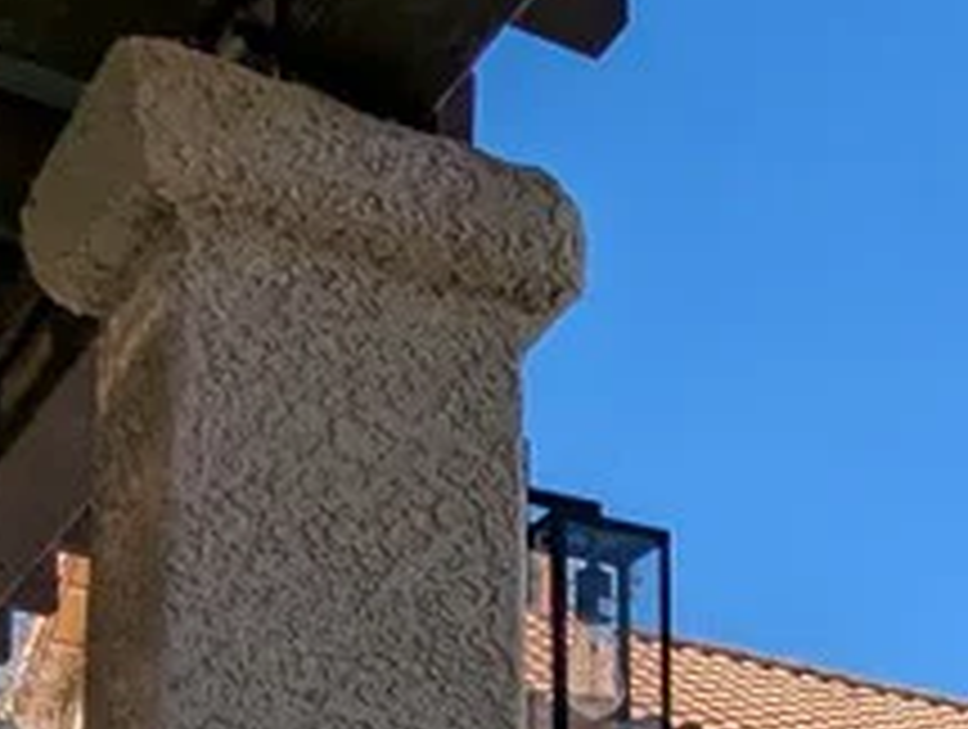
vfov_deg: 15.6
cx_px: 1614
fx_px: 2129
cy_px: 1440
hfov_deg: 20.3
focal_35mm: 76
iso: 45
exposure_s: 1/1821
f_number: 2.2
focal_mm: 2.35
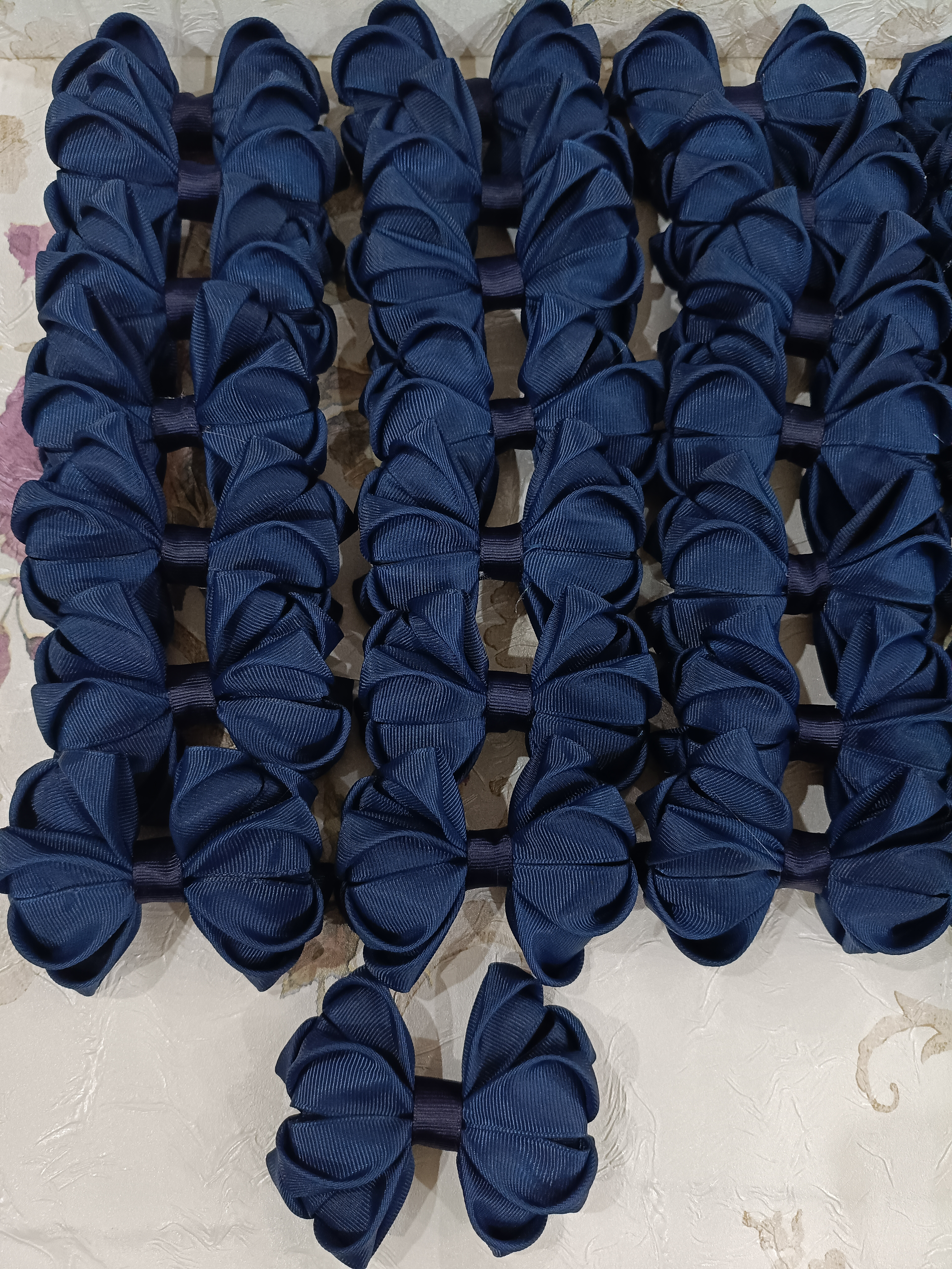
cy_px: 634
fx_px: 953
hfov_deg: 53.1
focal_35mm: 26
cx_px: 476
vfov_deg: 67.3
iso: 916
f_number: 1.5
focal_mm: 4.94
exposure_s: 1/25
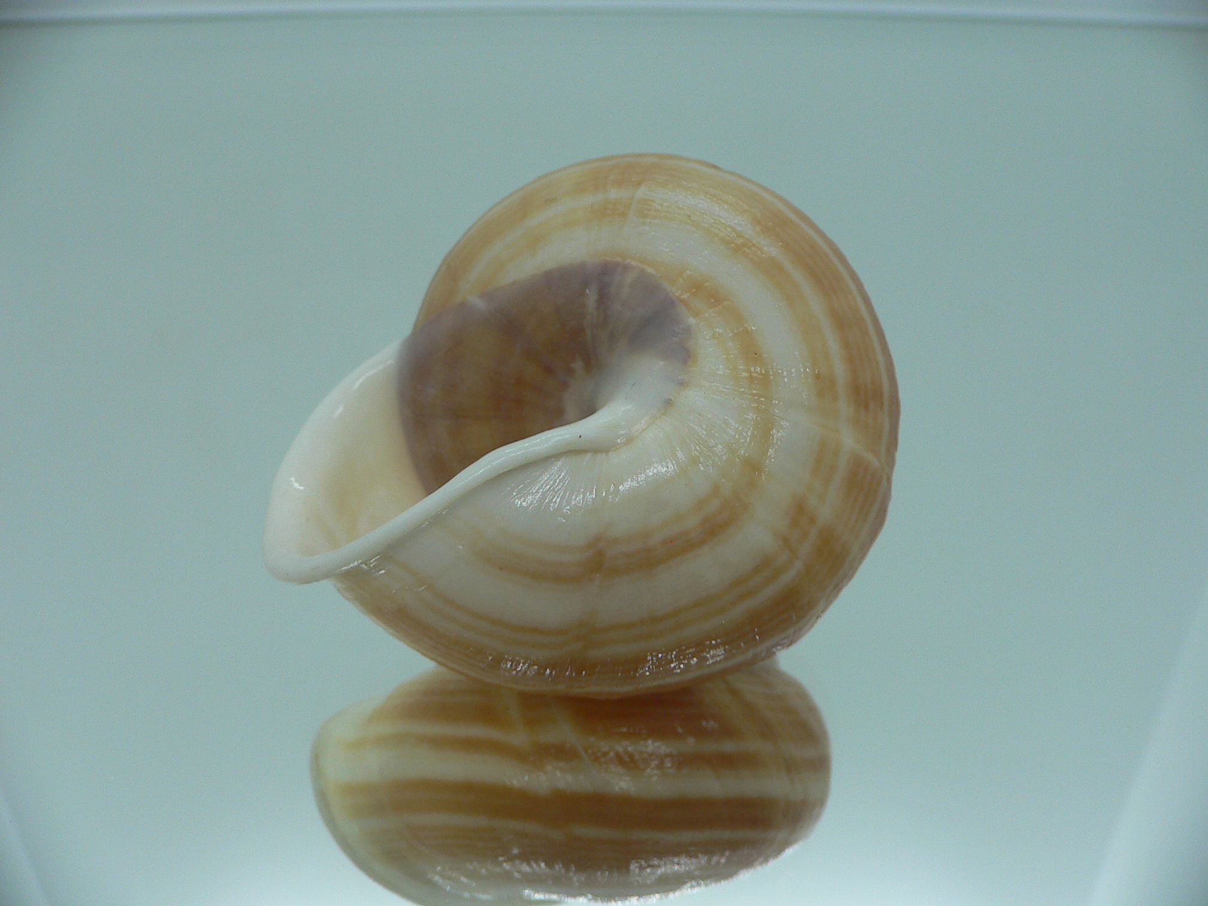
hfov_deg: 52.6
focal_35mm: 35
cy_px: 453
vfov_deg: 40.7
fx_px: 1221
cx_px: 604
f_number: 2.8
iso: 80
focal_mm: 4.6
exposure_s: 1/60
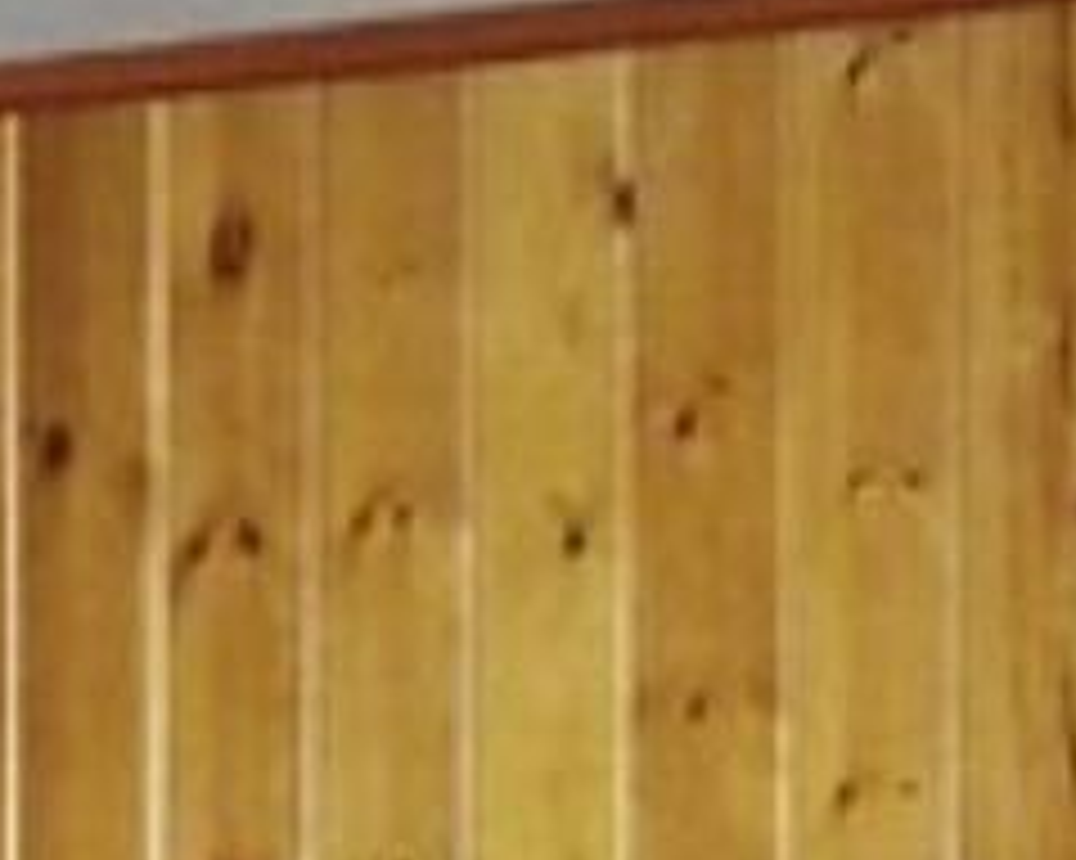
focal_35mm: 218
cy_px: 1652
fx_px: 6939
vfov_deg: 6.9
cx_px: -54
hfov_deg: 8.8
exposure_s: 1/60
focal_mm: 5.6
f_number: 2.8
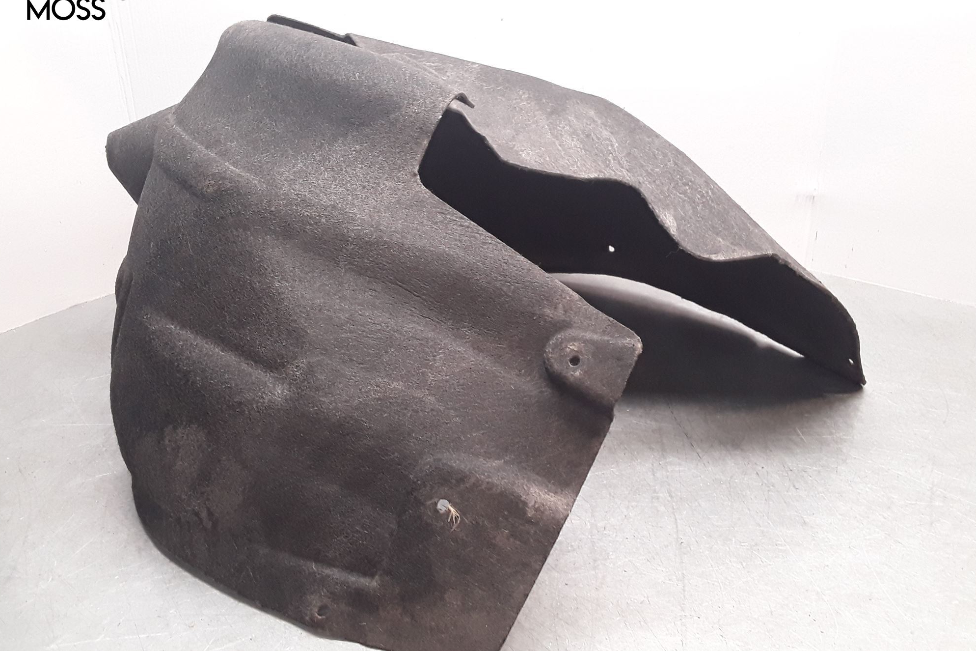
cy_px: 311
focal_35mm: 30
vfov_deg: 43.6
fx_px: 813
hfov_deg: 61.9
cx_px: 480
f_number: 1.9
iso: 80
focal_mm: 2.91
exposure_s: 1/50
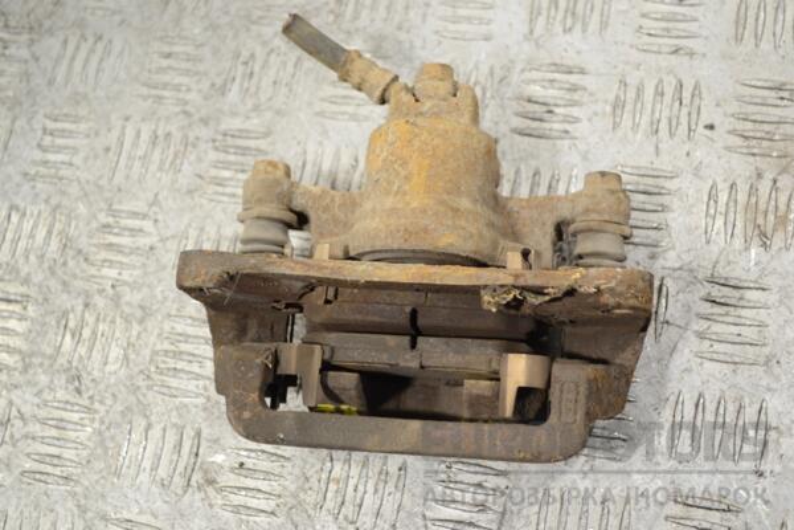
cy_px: 265
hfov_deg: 35.1
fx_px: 1257
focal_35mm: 57
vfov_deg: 23.8
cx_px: 397
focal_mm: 38
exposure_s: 1/30
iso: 200
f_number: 5
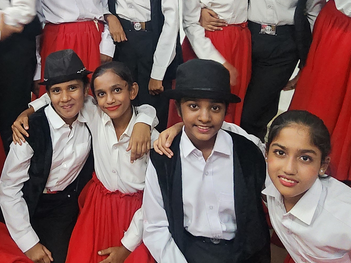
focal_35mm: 39
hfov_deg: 46.0
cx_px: 83
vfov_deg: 34.9
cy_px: 31
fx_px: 395
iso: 800
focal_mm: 2.2
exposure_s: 1/25
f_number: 2.2
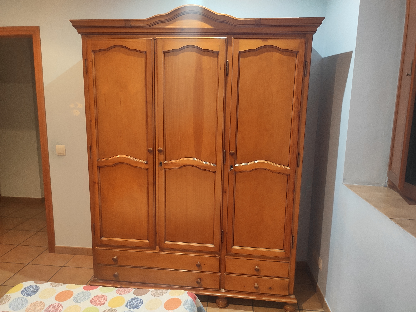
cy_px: 156
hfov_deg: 67.3
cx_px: 208
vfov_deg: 53.1
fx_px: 312
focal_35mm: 26
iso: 2283
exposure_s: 1/50
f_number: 1.75
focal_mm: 4.77
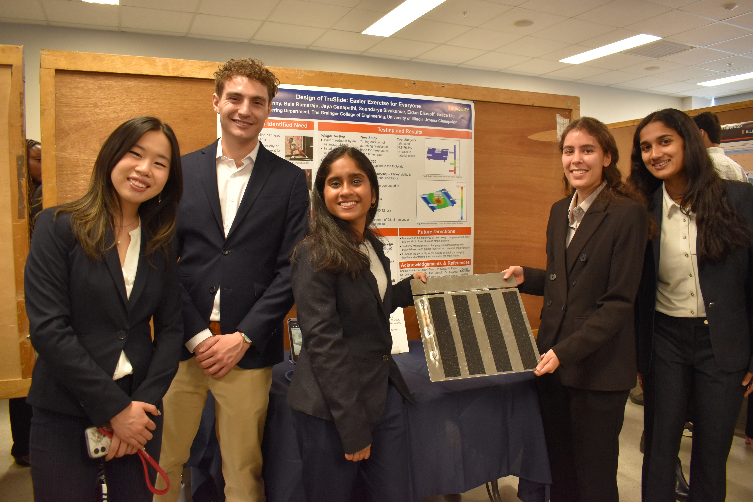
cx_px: 376
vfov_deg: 47.9
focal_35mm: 27
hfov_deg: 67.4
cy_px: 251
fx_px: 565
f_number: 4
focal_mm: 18
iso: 800
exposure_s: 1/60
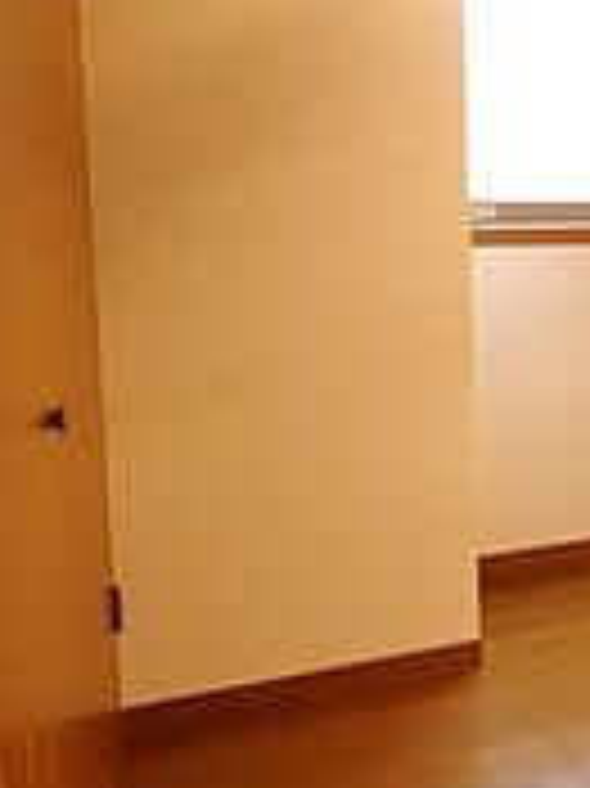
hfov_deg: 22.5
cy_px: 297
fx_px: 1092
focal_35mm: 48
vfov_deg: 39.4
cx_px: 968
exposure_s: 1/60
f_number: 4
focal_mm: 7
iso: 3200
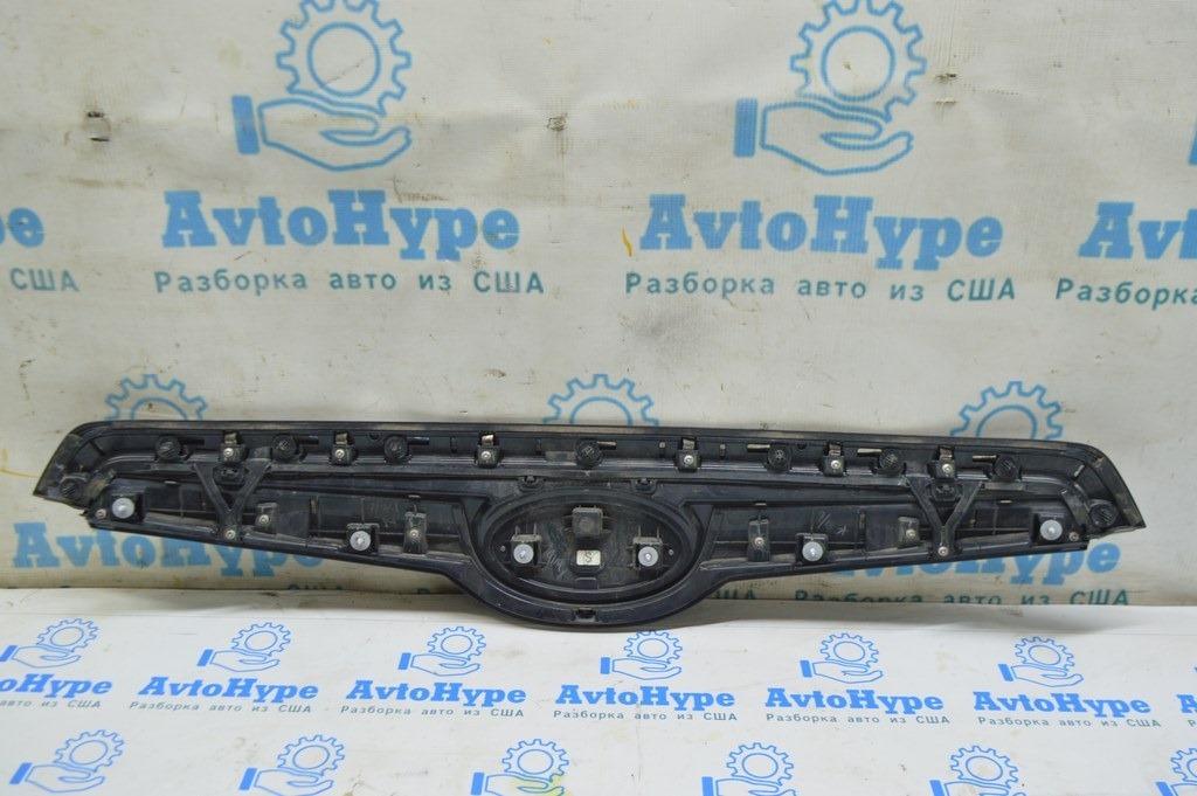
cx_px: 598
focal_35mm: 36
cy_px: 398
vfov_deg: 36.8
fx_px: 1196
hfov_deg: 53.2
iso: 400
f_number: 5.6
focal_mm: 24
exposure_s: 1/20
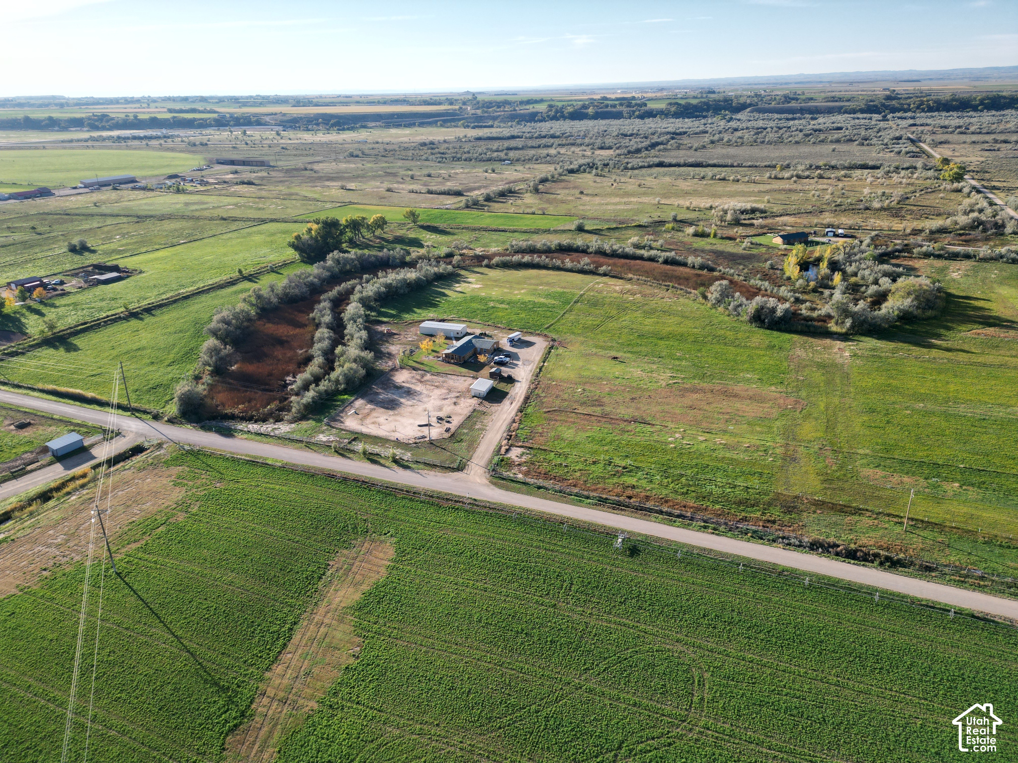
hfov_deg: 71.6
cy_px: 382
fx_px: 706
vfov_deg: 56.8
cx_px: 509
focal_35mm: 24
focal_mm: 6.72
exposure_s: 1/2000
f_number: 1.7
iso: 130
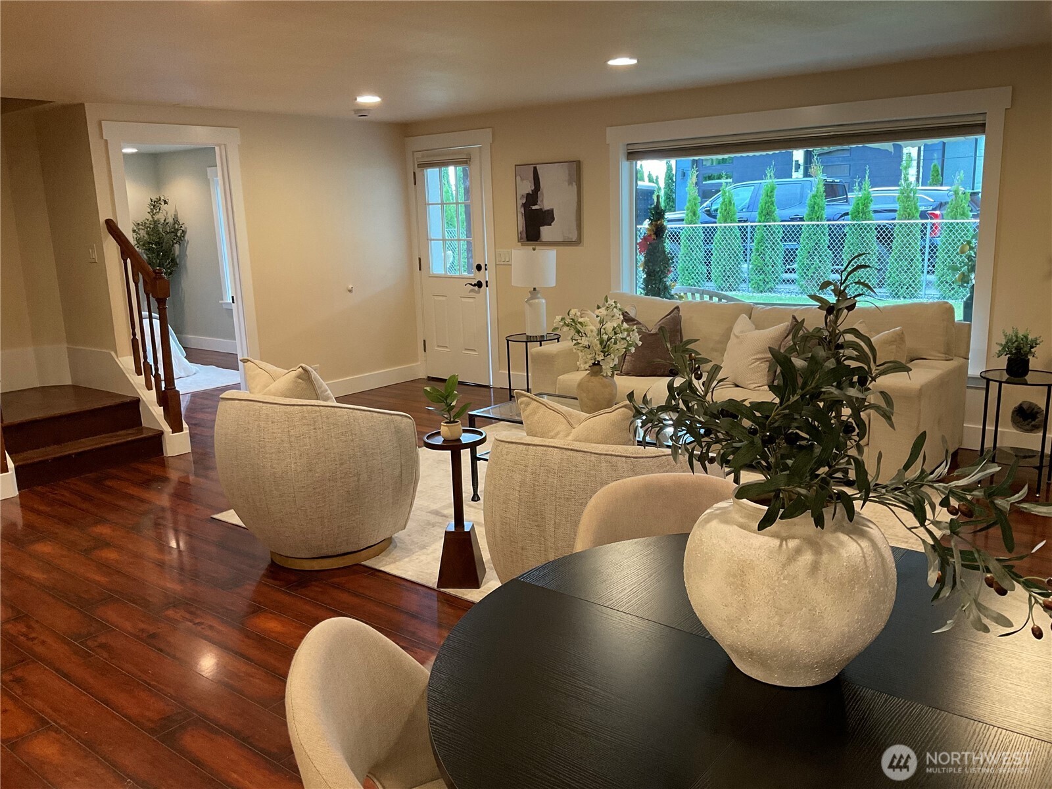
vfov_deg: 48.2
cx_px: 526
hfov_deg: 61.7
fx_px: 881
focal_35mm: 29
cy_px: 394
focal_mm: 3
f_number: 1.8
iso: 160
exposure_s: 1/60
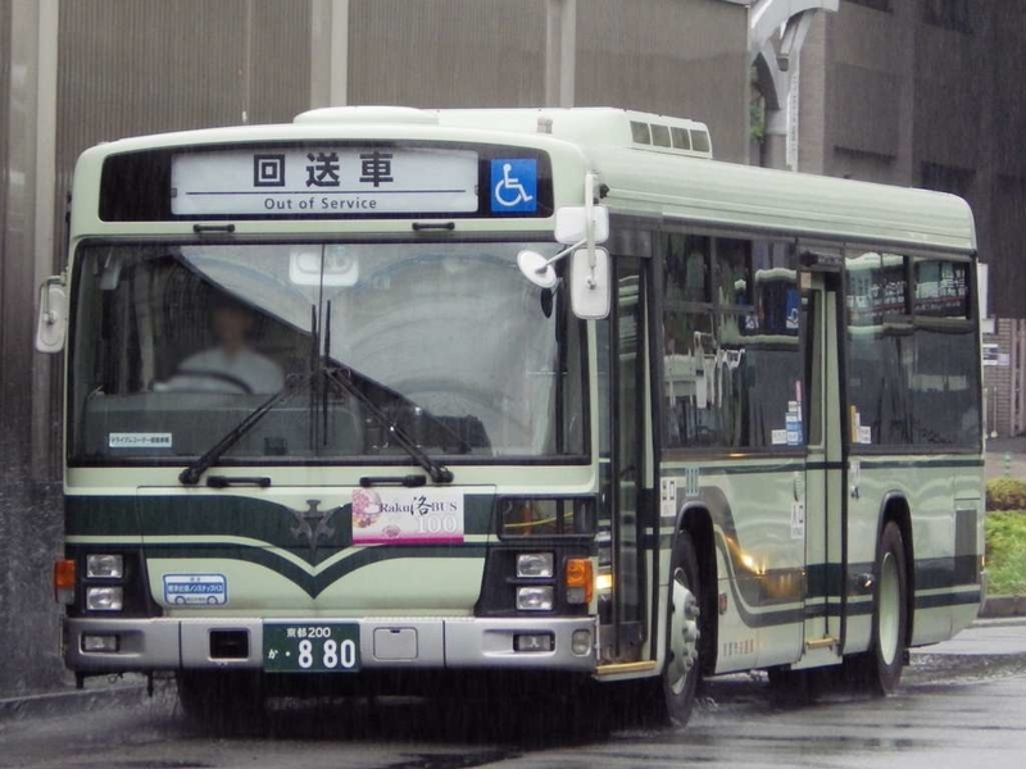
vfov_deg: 6.8
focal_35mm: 218
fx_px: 6461
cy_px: 384
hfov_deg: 9.1
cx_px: 513
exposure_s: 1/80
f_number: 5.5
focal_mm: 39.1
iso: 400
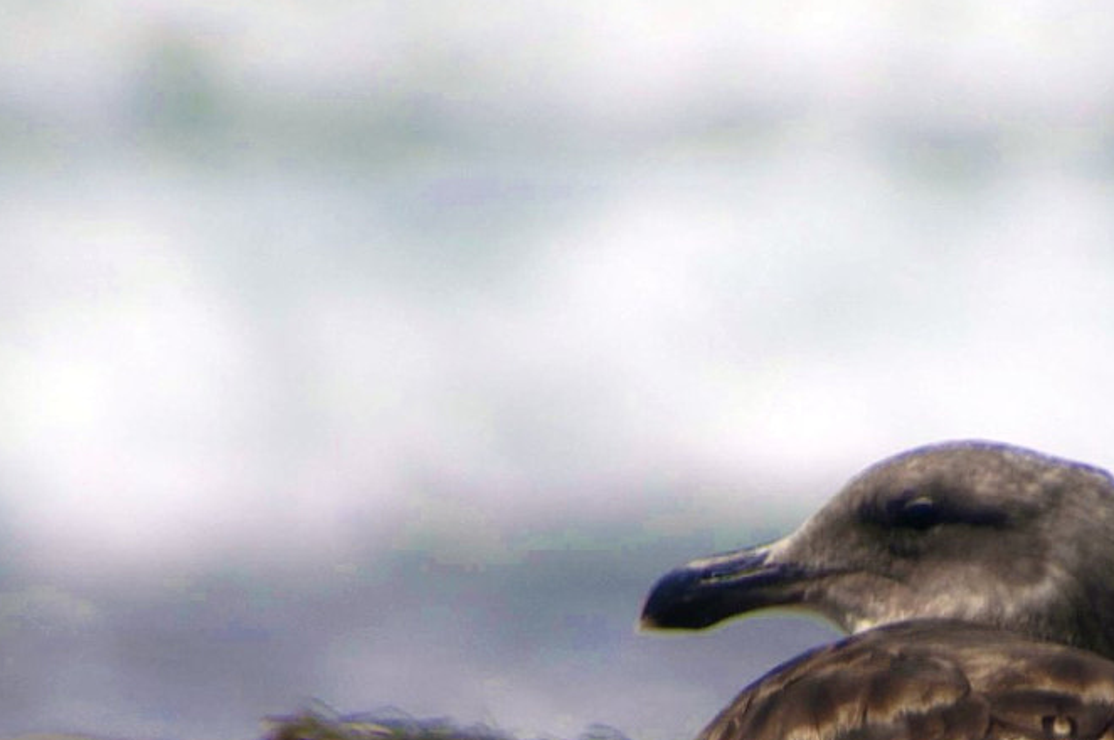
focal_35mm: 1087
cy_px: 772
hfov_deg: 1.9
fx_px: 33603
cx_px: 836
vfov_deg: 1.3
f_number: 6.3
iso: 200
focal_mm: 300
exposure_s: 1/400
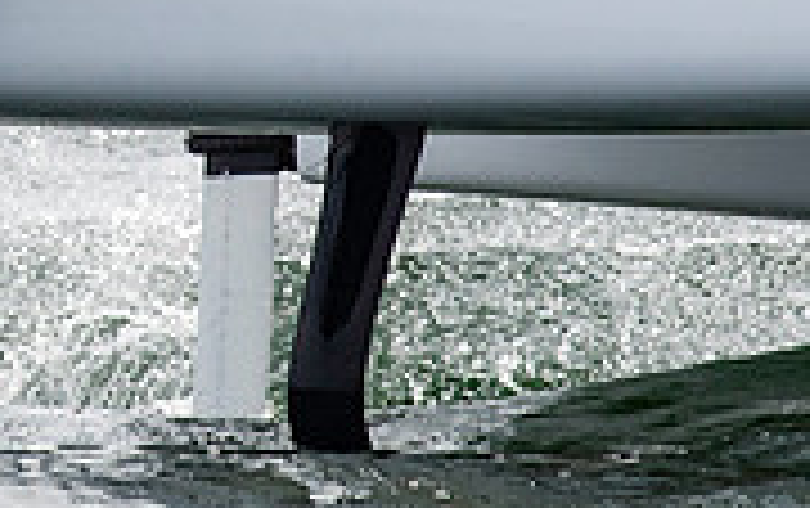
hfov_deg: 1.4
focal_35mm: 1536
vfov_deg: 0.9
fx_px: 33950
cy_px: -254
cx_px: -76
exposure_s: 1/5000
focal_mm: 300
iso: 400
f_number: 5
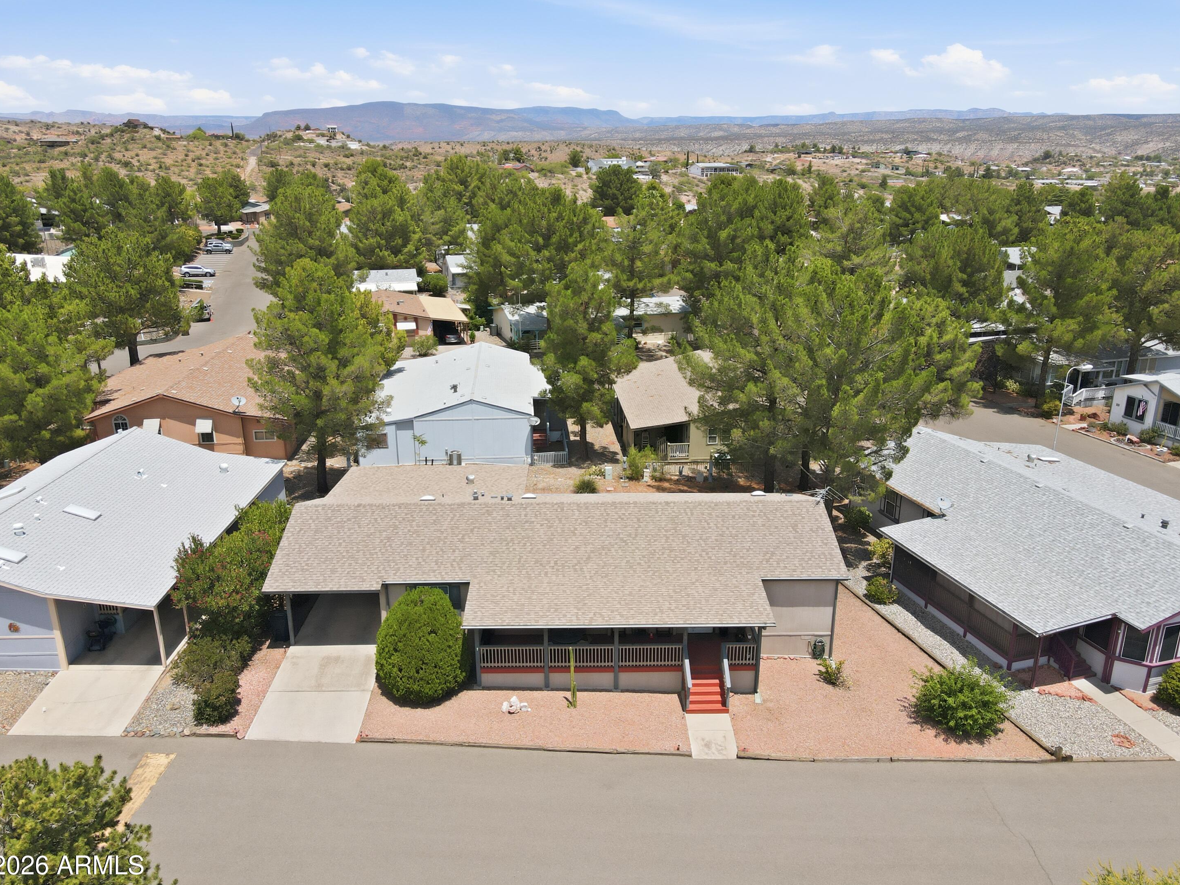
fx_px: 852
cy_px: 447
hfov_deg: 69.4
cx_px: 604
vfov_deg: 54.9
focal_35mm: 25
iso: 100
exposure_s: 1/1000
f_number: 2.8
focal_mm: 4.5
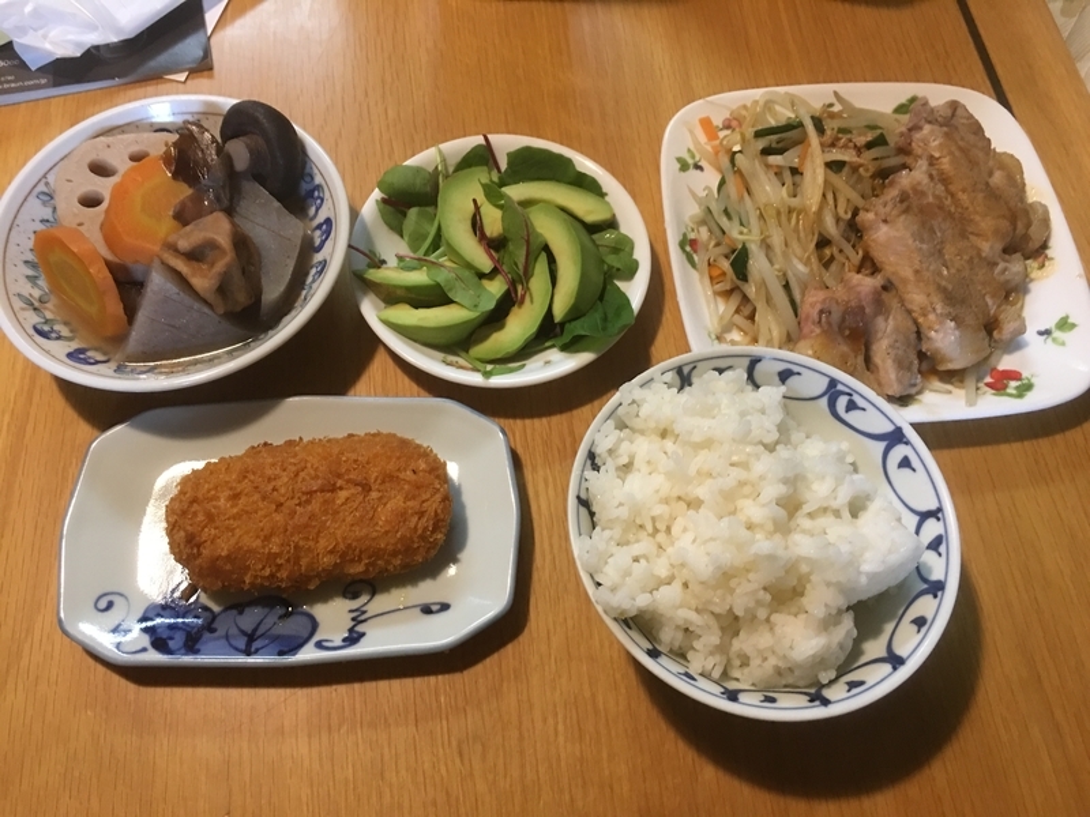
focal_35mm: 29
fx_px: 913
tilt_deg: -64.3
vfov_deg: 48.2
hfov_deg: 61.7
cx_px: 545
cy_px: 408
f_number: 2.2
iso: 100
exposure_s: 1/15
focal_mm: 4.15
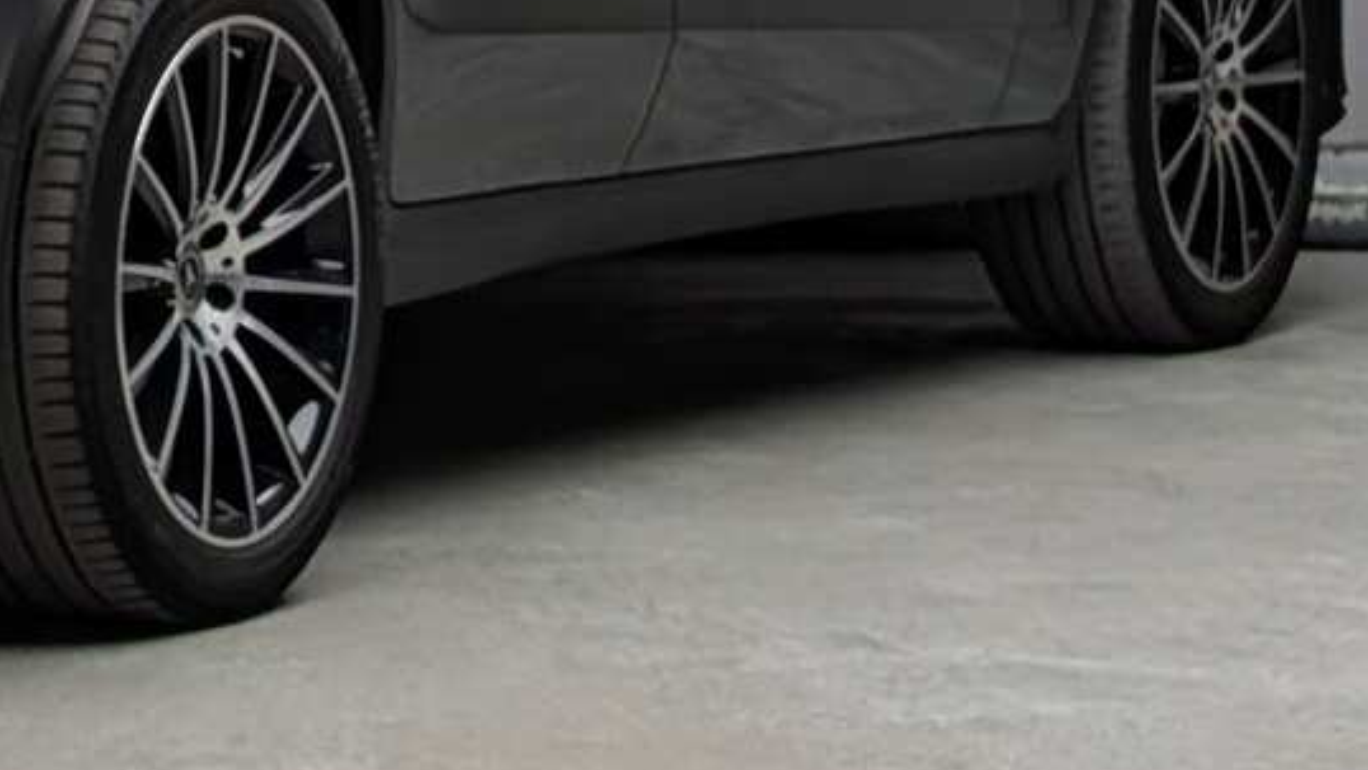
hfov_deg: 15.1
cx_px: -140
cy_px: -172
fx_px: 5044
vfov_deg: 8.6
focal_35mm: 139
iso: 32
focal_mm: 6.9
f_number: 1.68
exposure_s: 1/300
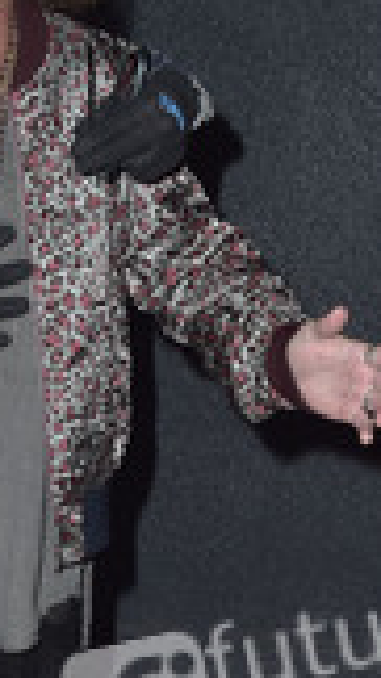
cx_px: -103
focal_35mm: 83
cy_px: 485
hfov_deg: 14.0
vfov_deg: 25.4
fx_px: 1492
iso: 400
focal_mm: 32
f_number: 6.3
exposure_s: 1/250
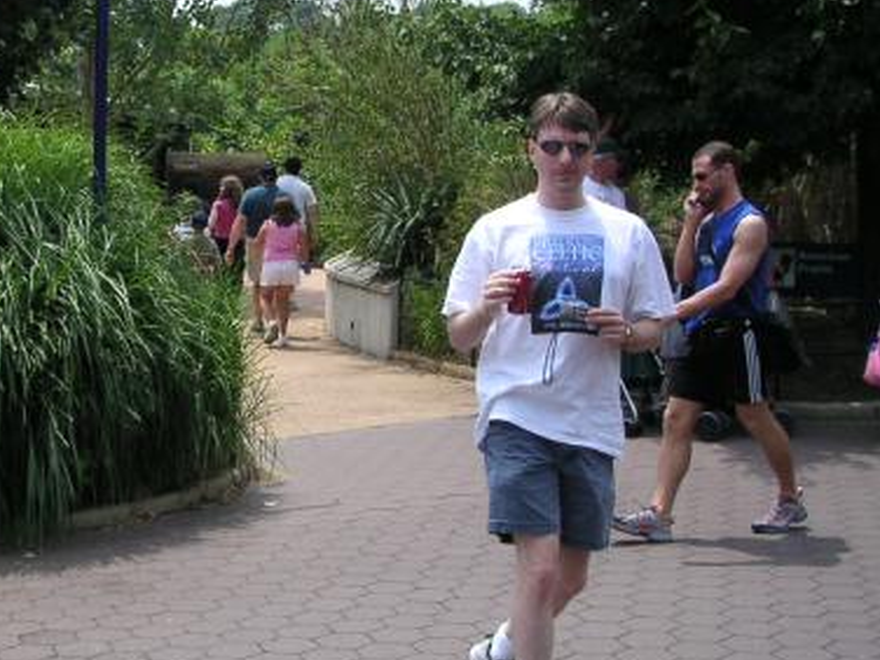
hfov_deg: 29.9
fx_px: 1602
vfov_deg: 23.2
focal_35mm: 63
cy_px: 262
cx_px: 152
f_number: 2.8
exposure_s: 1/750
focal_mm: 5.7
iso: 50
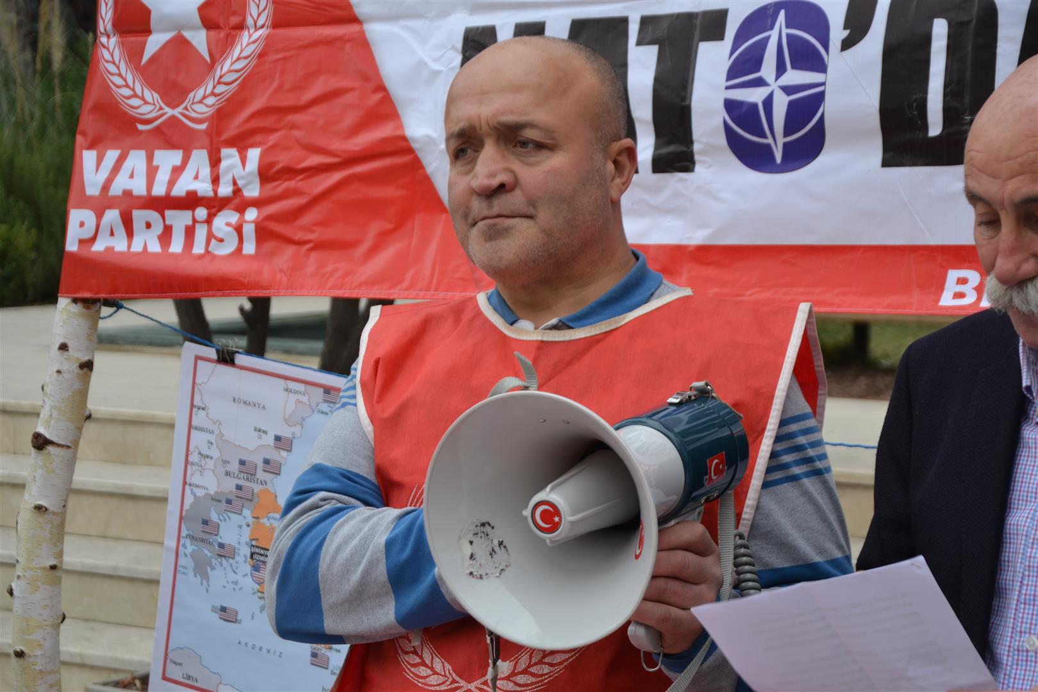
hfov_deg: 21.9
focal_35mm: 93
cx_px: 519
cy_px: 346
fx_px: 2681
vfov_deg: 14.7
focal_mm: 62
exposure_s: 1/125
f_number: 5.6
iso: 160
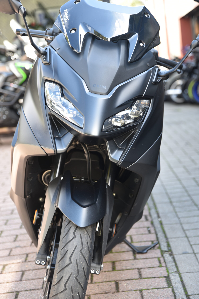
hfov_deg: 21.6
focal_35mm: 63
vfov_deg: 31.9
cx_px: 99
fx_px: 522
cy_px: 148
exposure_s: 1/60
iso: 100
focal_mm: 62
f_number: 2.8
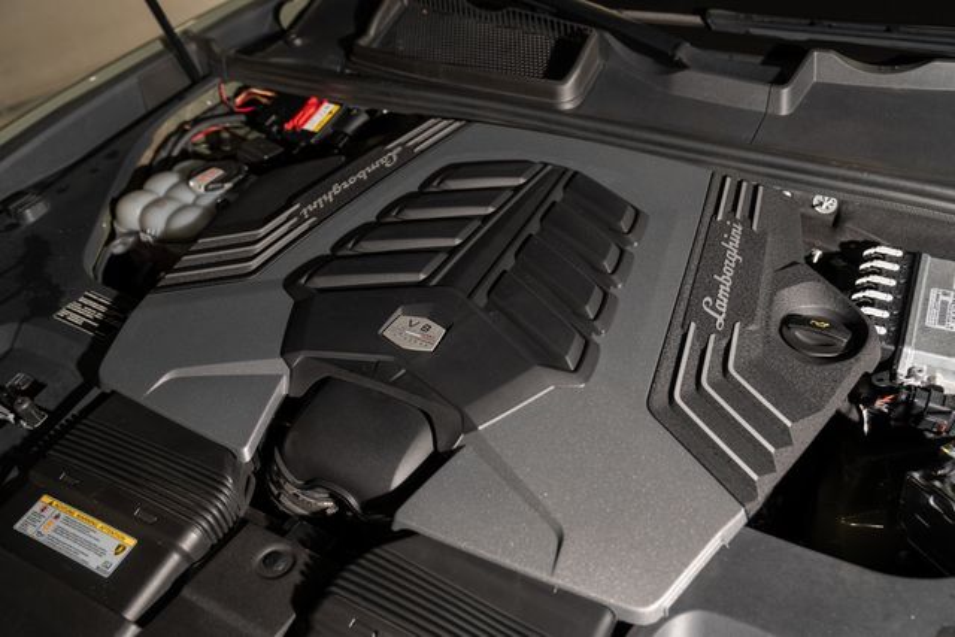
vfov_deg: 37.9
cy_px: 318
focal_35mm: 35
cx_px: 478
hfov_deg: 54.4
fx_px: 929
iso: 400
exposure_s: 1/50
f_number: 3.5
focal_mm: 35
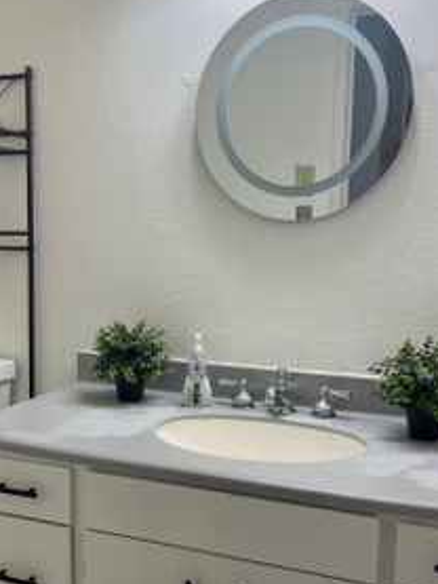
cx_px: 173
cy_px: 342
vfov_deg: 41.9
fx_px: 759
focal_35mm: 45
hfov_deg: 32.1
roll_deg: -0.2
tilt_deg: -8.1
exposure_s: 1/157
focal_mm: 5.7
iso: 64
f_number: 1.5
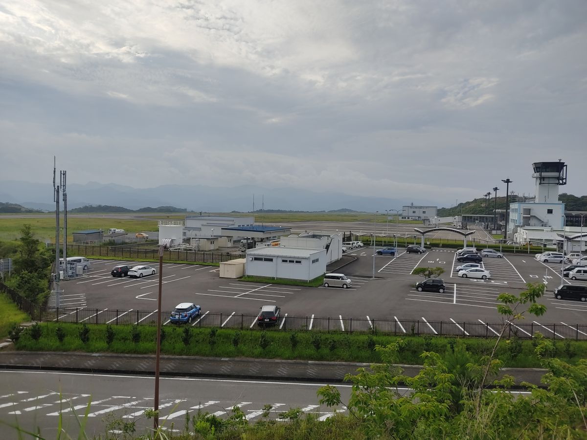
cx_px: 294
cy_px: 220
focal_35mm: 26
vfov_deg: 53.1
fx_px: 441
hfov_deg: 67.3
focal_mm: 4.74
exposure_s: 1/1682
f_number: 1.79
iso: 100
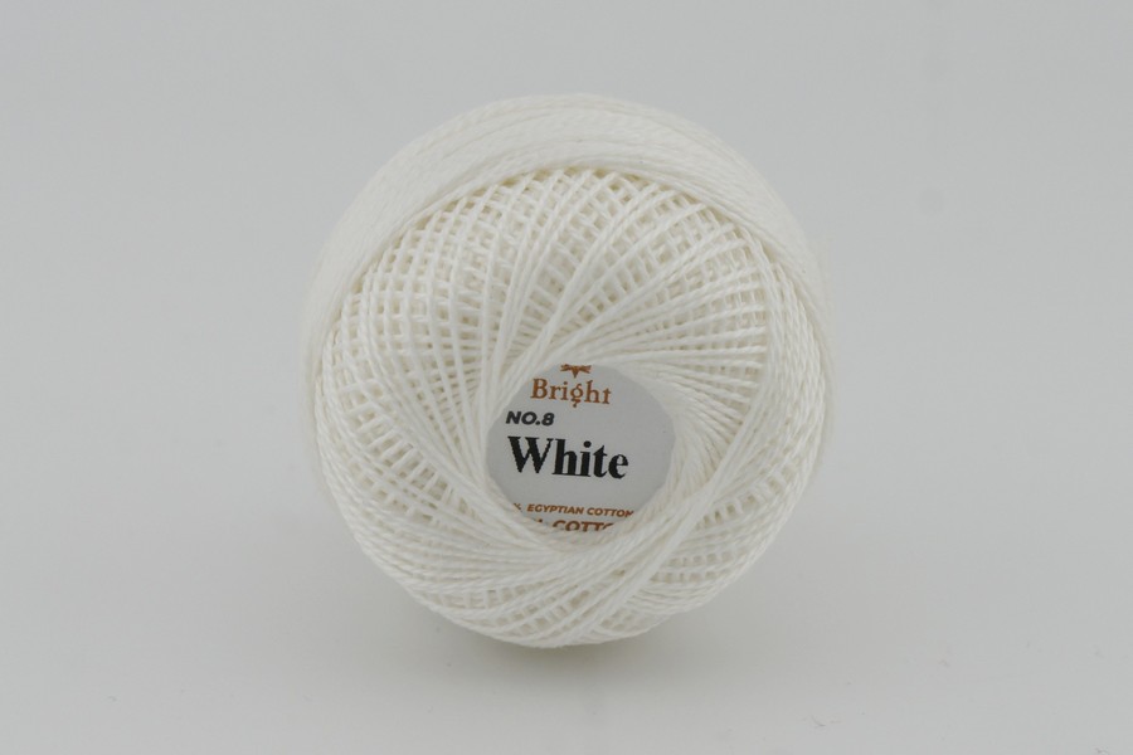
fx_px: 2596
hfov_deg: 24.6
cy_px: 378
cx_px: 566
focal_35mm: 82
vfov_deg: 16.6
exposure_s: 1/400
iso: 200
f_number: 9
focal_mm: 55
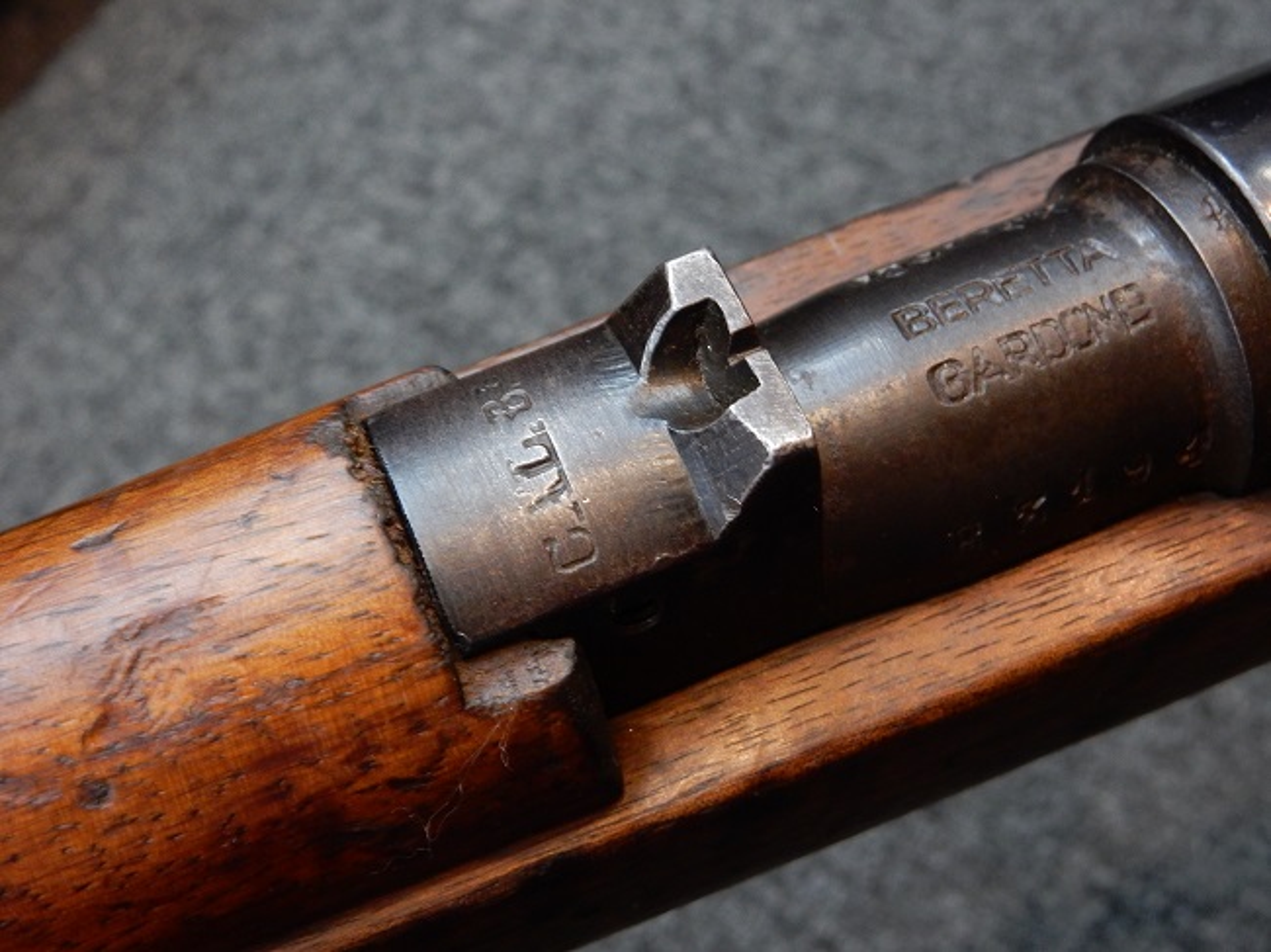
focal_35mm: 43
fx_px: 1578
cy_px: 476
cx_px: 636
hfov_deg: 43.9
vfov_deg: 33.6
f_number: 4.2
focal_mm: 7.6
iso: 450
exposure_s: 1/8
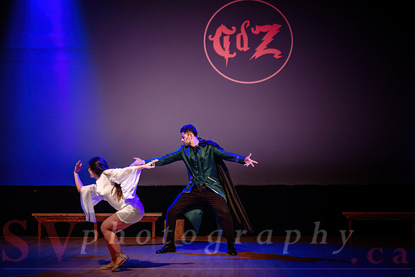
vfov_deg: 24.0
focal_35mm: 57
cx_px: 208
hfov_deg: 35.3
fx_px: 652
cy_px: 154
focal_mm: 51
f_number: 2.8
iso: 1600
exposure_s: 1/200
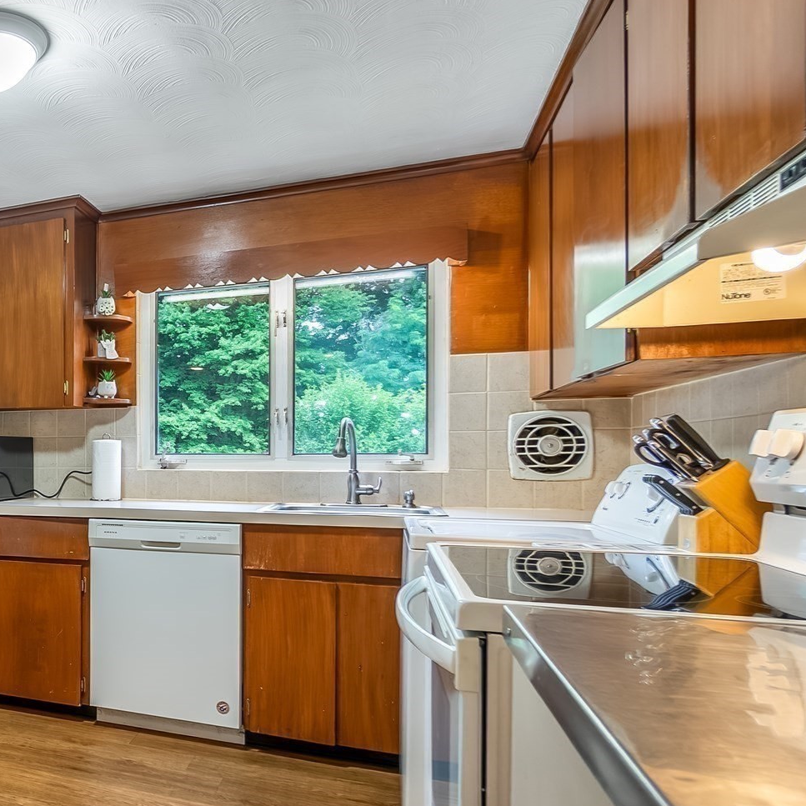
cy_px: 453
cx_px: 9
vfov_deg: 58.9
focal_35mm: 27
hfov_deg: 49.0
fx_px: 711
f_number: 4
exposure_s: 1/20
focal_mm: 10
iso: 500
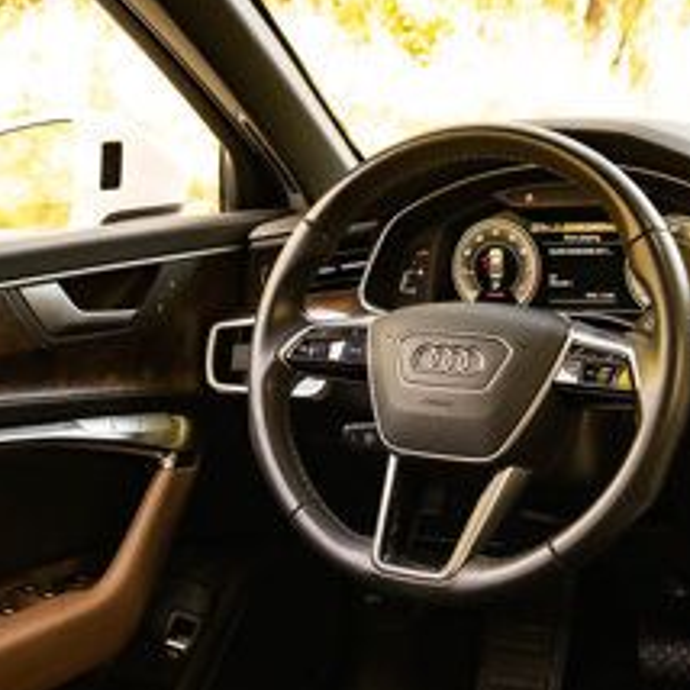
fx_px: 1376
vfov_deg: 28.1
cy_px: 318
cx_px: 429
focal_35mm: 61
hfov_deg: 28.1
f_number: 5
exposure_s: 1/200
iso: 640
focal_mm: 24
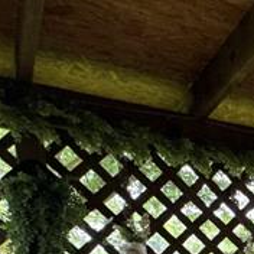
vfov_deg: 19.4
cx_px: 449
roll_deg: +0.7
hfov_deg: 18.8
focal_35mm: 72
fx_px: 598
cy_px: 427
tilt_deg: -8.9
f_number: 2.2
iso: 250
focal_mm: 2.22
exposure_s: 1/120
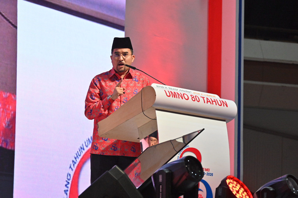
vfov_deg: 6.9
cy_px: 99
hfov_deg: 10.3
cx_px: 149
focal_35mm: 200
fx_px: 1655
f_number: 8
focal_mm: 200
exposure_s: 1/320
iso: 4000
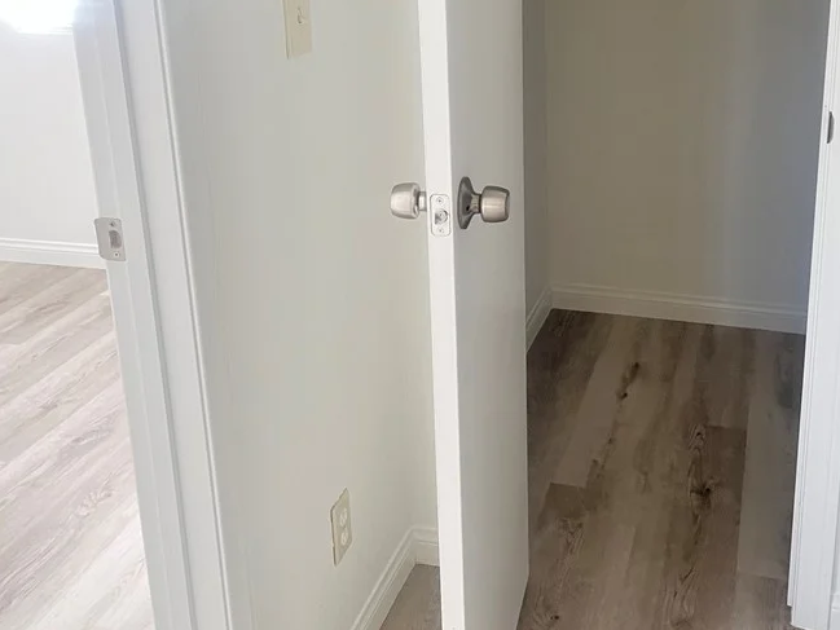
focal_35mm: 41
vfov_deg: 34.4
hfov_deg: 45.5
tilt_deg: -16.2
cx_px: 513
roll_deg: +1.5
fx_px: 995
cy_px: 155
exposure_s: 1/60
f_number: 1.6
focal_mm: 5.1
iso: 250
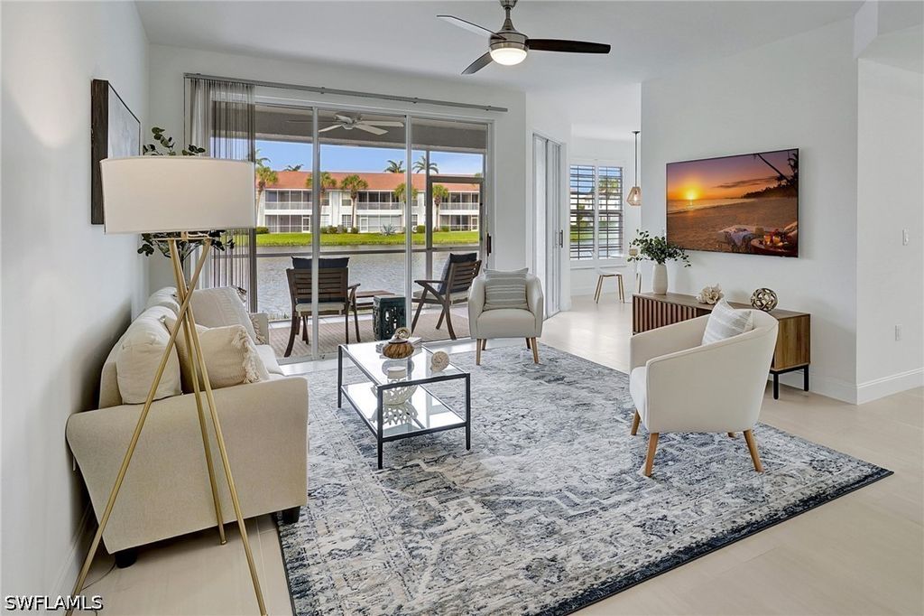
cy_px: 308
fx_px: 436
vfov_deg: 70.4
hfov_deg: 93.3
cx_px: 462
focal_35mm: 17
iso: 500
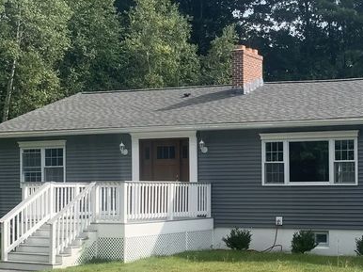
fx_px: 723
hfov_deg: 26.9
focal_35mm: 69
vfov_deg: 21.1
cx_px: 345
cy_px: 203
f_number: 1.8
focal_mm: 4.25
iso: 25
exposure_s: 1/815
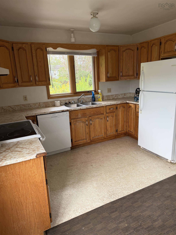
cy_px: 118
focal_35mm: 24
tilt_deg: -14.5
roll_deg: +3.0
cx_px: 88
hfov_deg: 56.8
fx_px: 163
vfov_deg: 71.6
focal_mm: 6.76
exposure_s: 1/121
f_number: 1.78
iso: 100
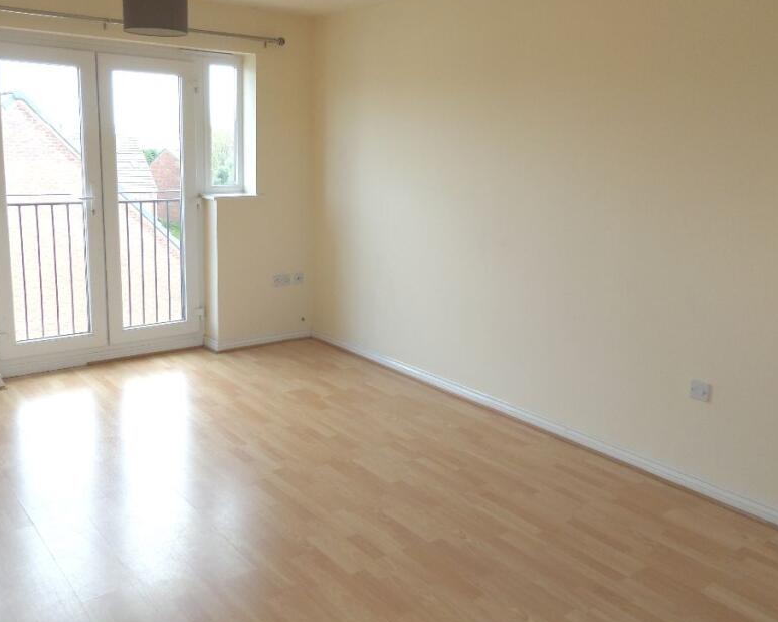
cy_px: 281
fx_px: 714
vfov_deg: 47.0
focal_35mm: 31
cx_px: 379
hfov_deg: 57.2
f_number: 3.1
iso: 80
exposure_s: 1/90
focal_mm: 4.3
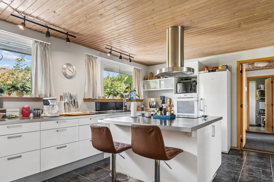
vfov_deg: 56.1
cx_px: 137
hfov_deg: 77.3
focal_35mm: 22
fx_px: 171
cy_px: 91
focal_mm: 15
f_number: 8
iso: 200
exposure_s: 1/3.33
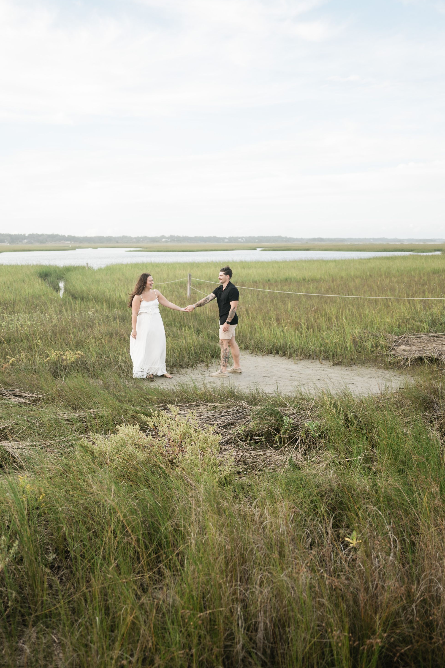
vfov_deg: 53.0
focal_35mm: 36
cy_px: 295
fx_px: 668
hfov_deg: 36.8
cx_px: 193
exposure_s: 1/1000
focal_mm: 28
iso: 160
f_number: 2.8
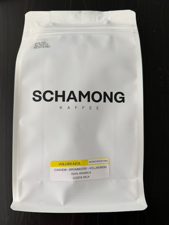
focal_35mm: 24
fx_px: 156
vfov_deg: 71.6
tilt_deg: -88.0
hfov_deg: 56.8
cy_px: 112
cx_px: 84
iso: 200
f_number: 1.78
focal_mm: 6.76
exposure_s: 1/121
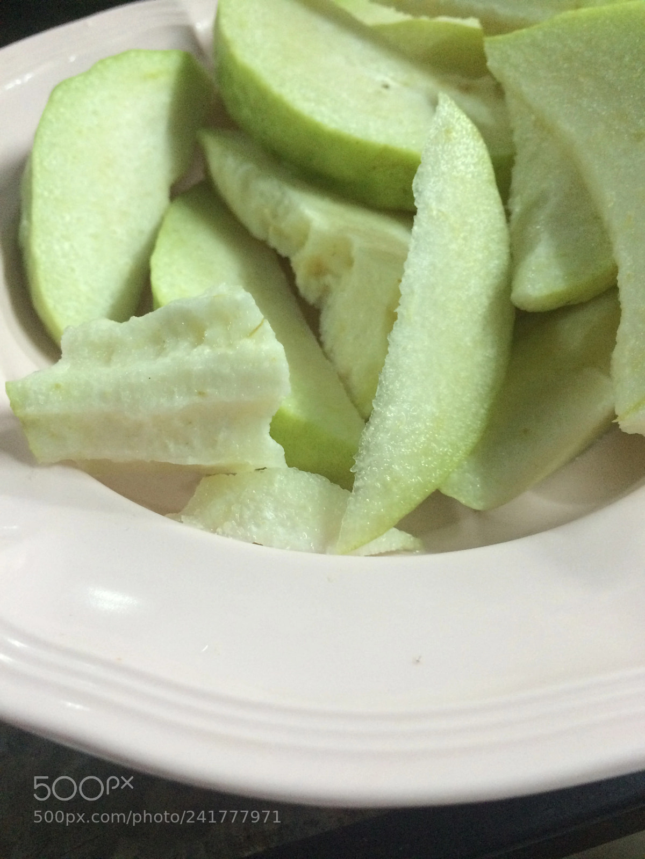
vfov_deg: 61.7
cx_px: 322
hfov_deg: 48.2
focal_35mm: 29
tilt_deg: -49.3
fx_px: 720
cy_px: 430
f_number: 2.2
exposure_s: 1/33
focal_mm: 4.15
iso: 250
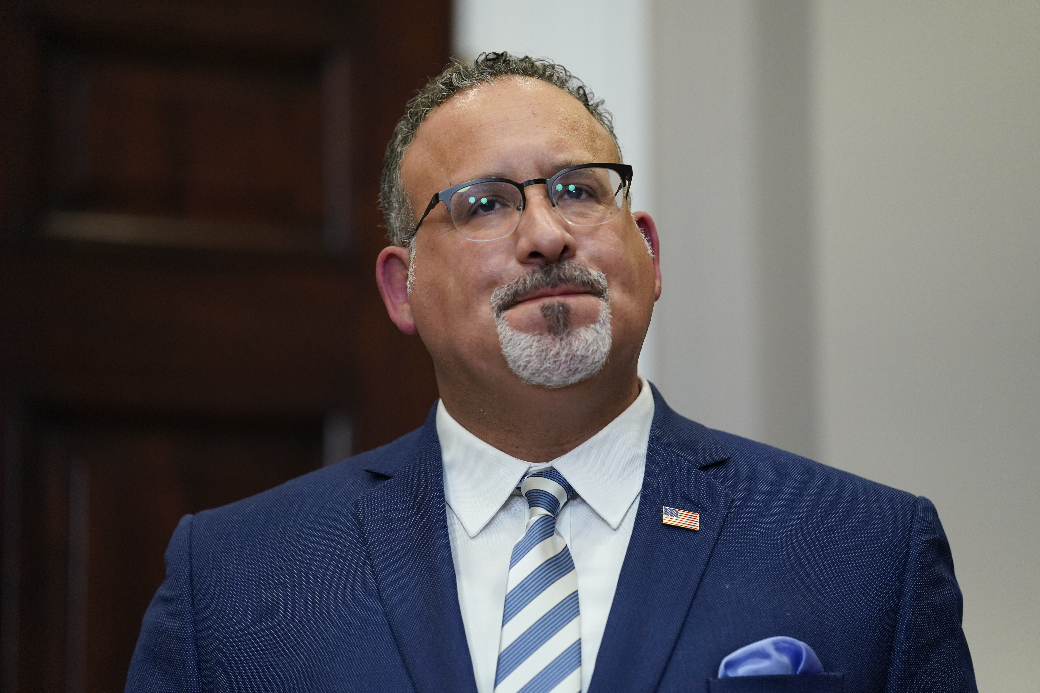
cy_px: 346
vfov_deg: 8.1
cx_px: 520
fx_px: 4911
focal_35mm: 170
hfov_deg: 12.1
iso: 2500
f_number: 2.8
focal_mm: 170
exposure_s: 1/250
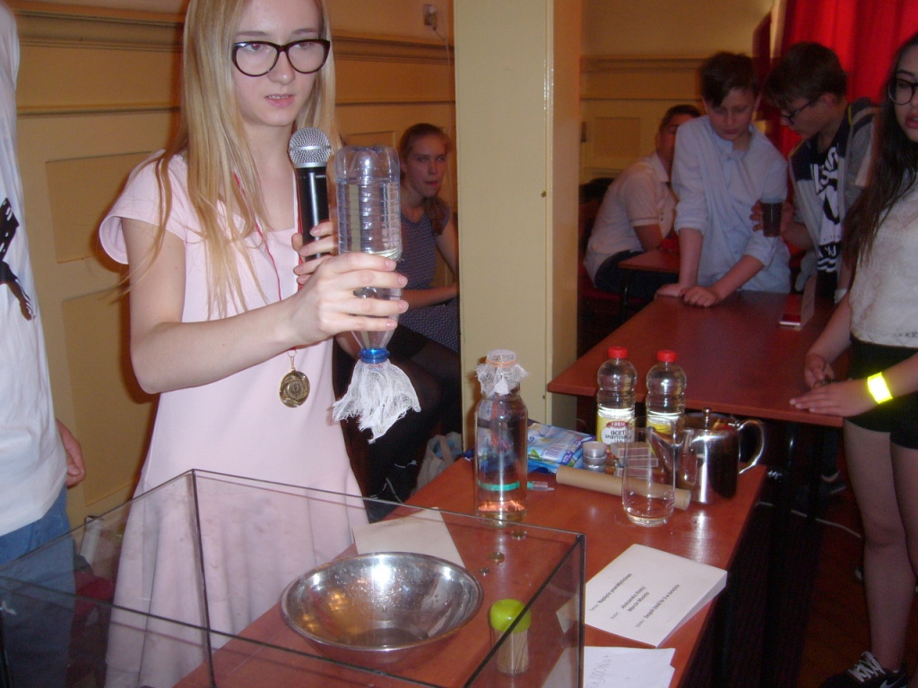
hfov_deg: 52.6
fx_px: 928
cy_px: 344
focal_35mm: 35
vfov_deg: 40.7
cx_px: 459
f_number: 2.8
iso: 100
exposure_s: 1/8
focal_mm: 5.8
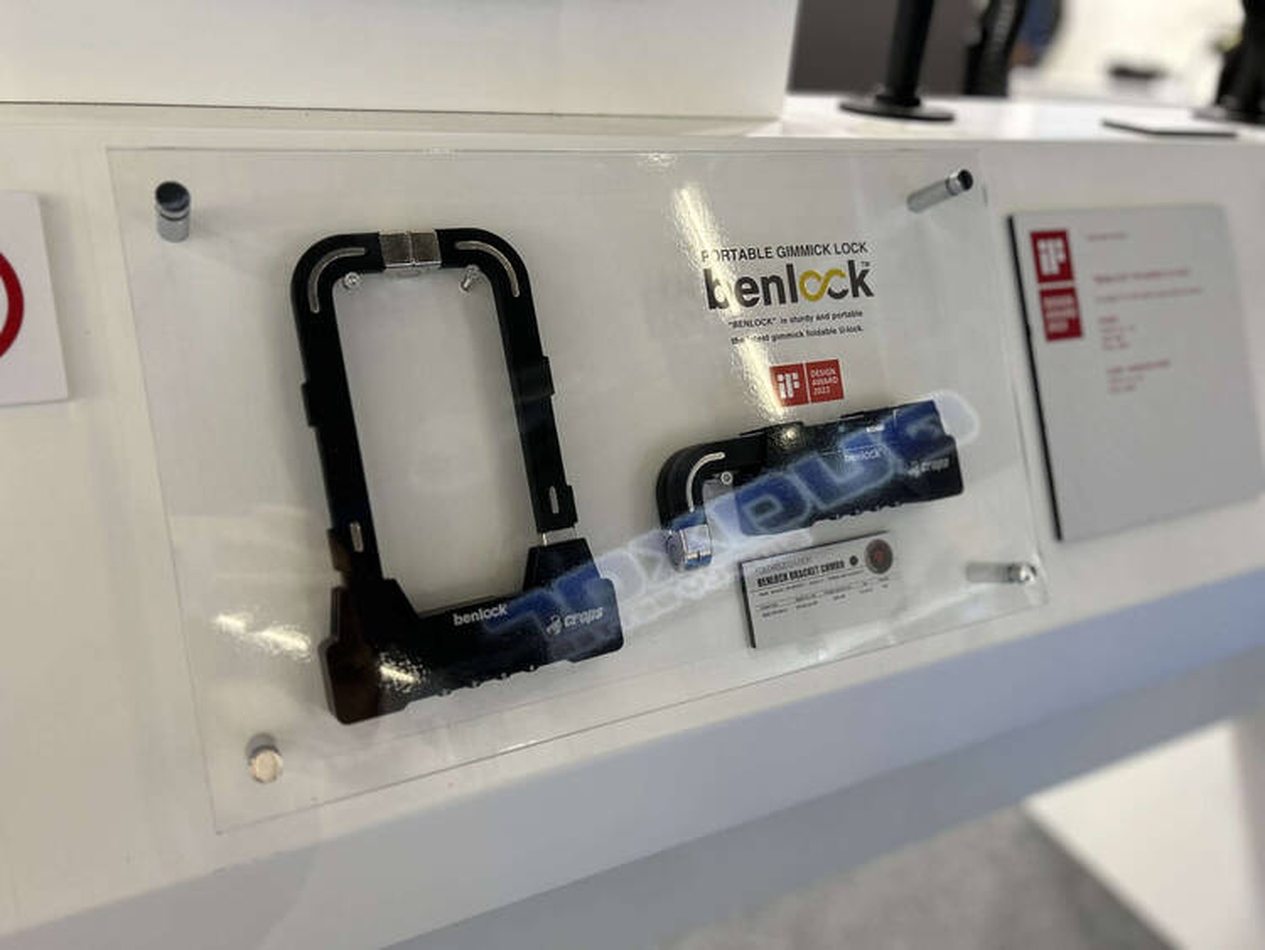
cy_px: 475
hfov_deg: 67.3
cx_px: 632
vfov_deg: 53.1
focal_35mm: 26
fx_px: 950
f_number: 1.5
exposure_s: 1/100
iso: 100
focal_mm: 5.7
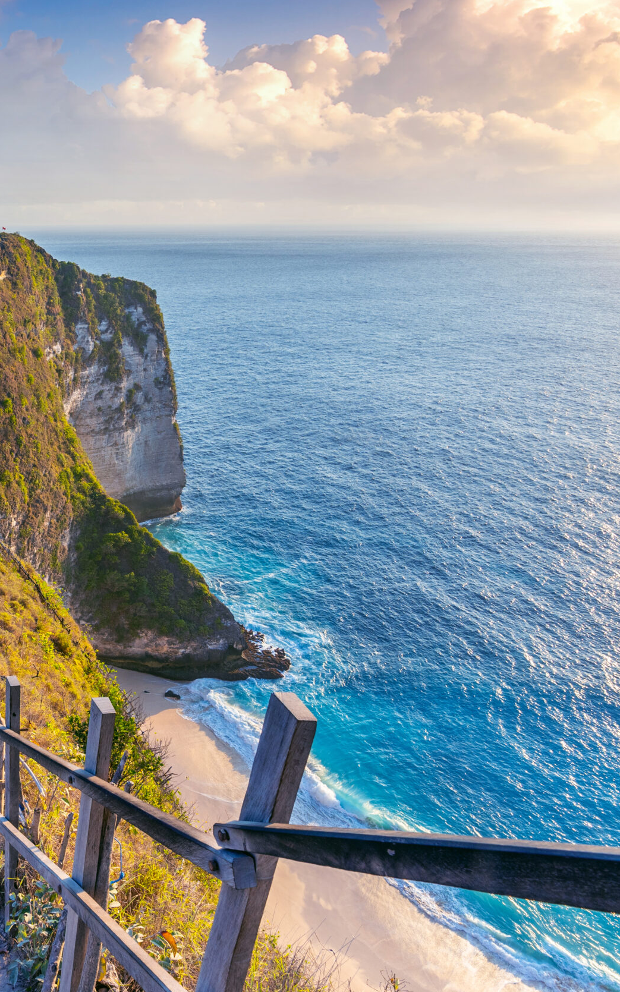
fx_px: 676
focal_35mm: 25
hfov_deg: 43.4
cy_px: 490
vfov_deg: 72.5
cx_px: 23
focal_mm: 16
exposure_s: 1/125
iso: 200
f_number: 9
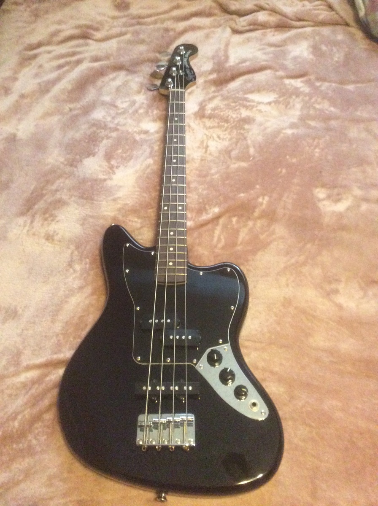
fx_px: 467
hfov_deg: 44.0
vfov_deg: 56.9
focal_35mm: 32
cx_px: 189
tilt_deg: -57.9
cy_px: 253
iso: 500
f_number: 2.4
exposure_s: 1/15
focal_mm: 3.3
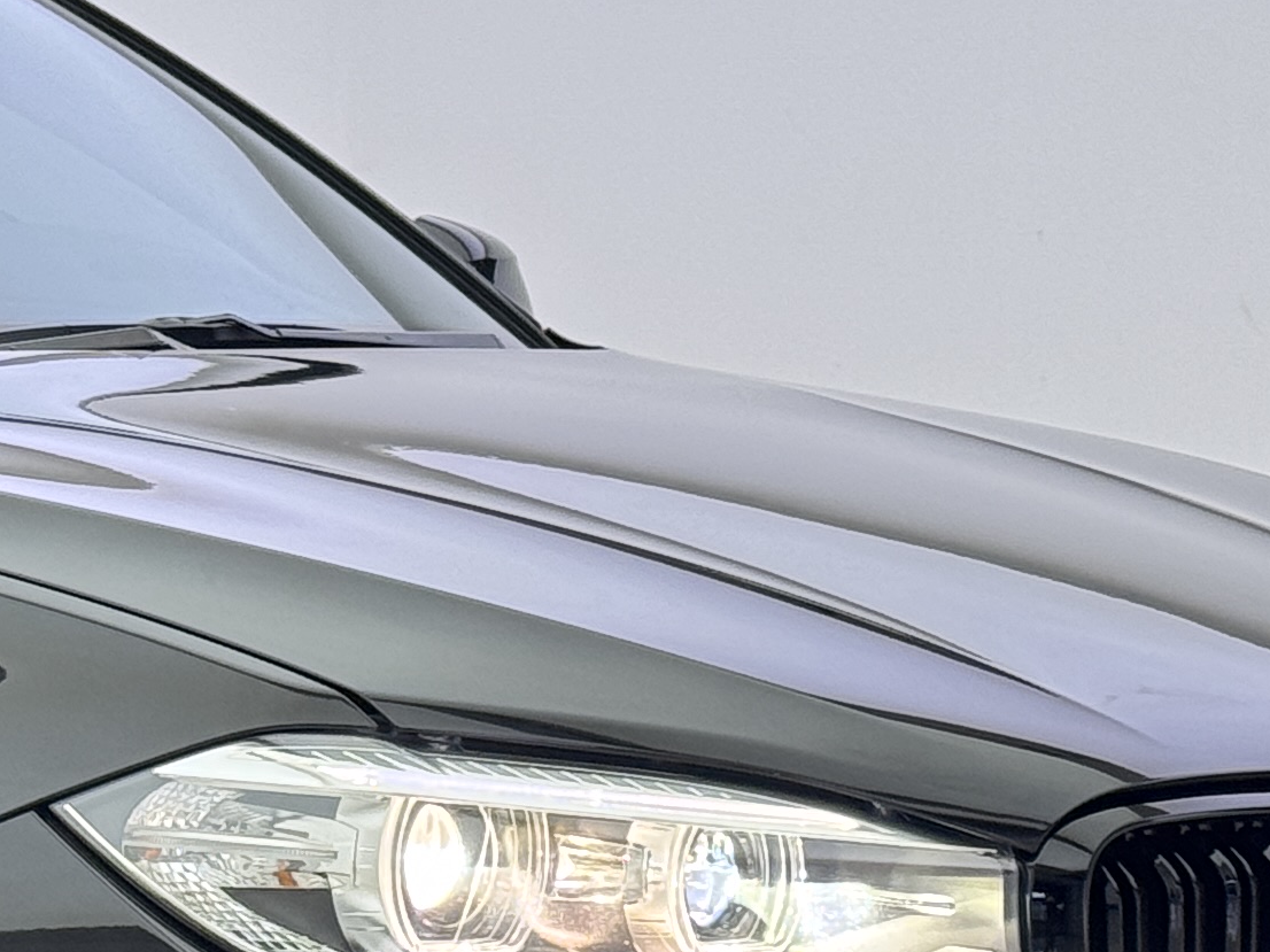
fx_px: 6419
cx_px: -277
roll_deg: -0.6
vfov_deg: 8.5
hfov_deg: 11.1
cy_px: 537
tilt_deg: -2.8
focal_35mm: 175
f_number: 1.78
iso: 80
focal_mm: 6.76
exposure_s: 1/84
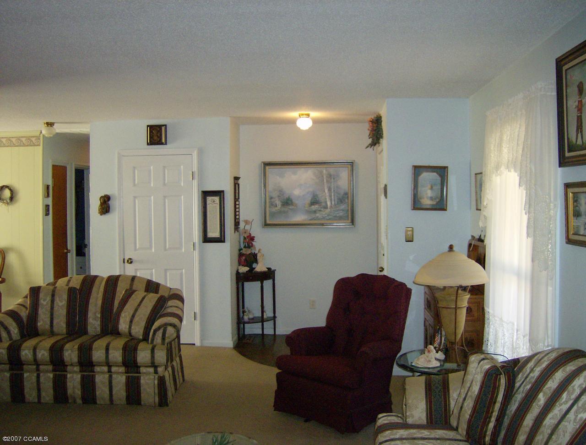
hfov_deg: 51.2
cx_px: 293
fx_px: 612
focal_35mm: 36
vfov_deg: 39.9
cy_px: 222
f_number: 2.8
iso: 200
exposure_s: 1/60
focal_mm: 6
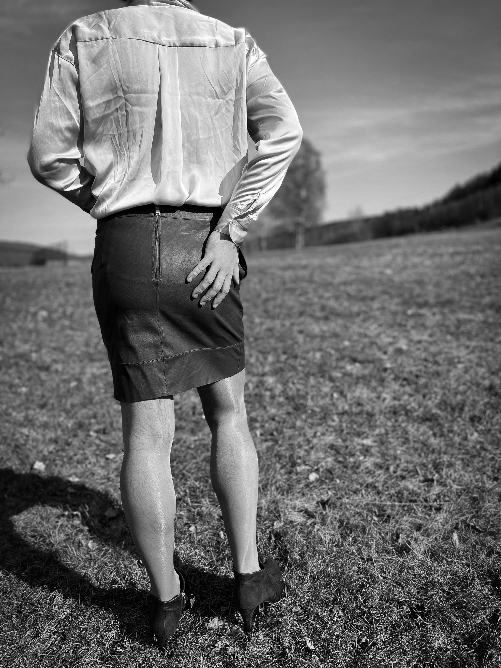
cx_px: 250
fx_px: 502
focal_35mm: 26
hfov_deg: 53.1
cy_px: 334
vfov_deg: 67.3
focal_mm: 5.7
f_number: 1.5
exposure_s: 1/5076
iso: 50
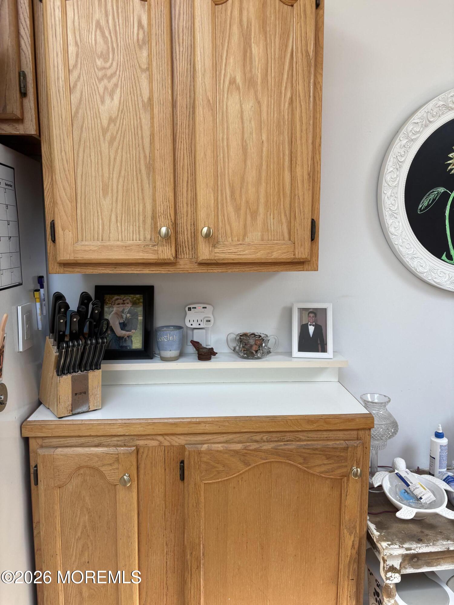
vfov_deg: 67.3
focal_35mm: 26
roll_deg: -0.6
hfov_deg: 53.1
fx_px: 455
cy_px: 302
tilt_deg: -10.7
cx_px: 227
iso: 40
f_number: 1.6
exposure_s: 1/201
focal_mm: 5.96
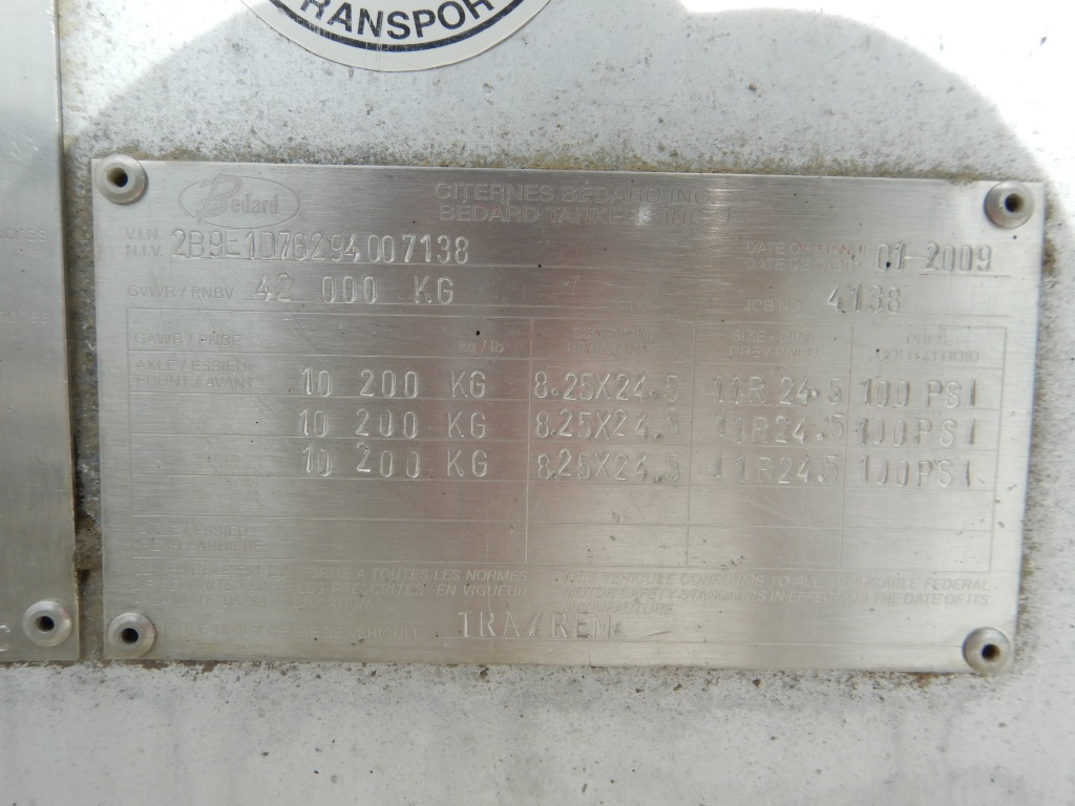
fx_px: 745
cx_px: 538
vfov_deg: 56.8
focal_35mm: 24
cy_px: 403
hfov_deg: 71.6
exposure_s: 1/1000
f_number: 2.8
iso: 125
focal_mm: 4.3
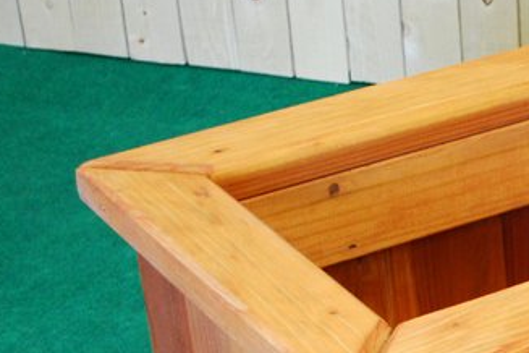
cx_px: 772
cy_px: 338
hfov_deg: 13.2
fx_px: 2160
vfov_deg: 9.3
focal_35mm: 147
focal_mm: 32
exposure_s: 1/30
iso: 800
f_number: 4.8
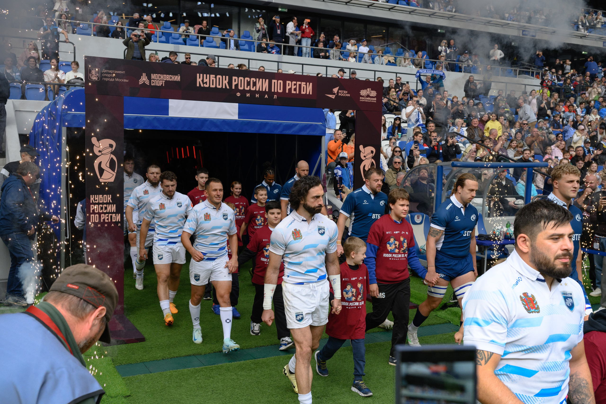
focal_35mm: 37
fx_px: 623
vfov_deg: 35.9
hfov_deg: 51.9
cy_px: 202
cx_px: 303
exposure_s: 1/2000
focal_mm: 37
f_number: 6.3
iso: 1250
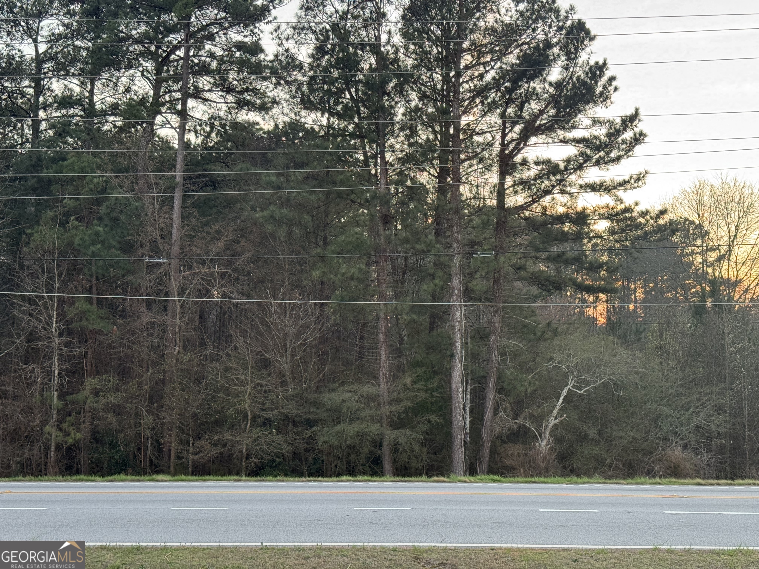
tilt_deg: +4.8
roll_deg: -0.8
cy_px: 284
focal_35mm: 48
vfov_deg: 30.3
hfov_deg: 39.7
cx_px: 380
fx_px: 1052
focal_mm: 6.76
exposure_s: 1/60
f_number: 1.78
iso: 200
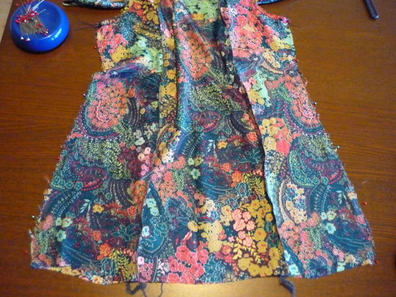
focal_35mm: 33
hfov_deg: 55.4
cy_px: 148
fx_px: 378
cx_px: 198
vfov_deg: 42.9
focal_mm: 5.5
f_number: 2.8
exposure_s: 1/10
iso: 800
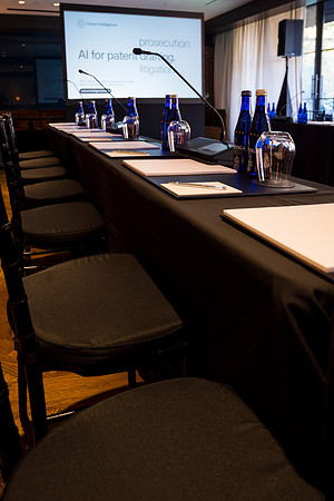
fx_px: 320
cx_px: 167
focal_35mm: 23
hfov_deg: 55.1
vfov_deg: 76.1
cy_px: 250
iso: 720
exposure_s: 1/40
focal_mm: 23
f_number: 4
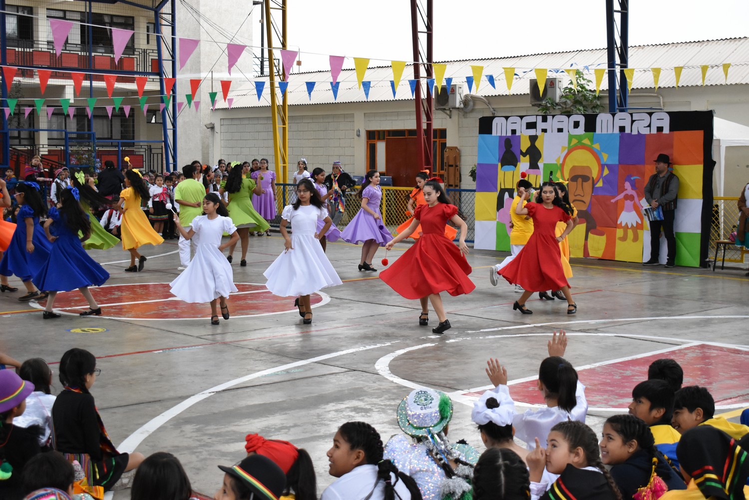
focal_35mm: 52
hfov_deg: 37.9
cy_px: 250
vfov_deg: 25.8
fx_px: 1092
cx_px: 374
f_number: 4.5
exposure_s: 1/500
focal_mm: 35
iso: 1800
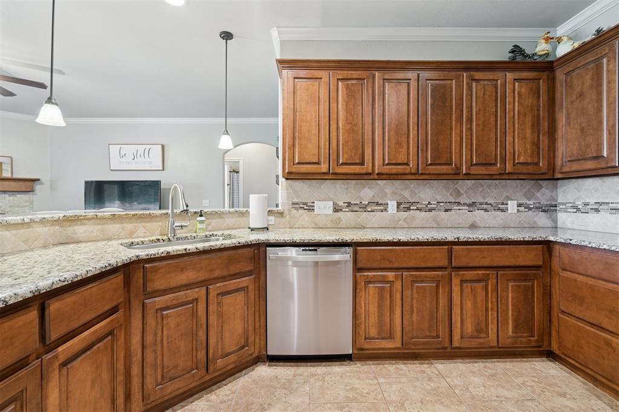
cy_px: 206
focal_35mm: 16
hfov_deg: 96.8
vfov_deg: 73.7
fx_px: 275
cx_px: 310
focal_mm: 16
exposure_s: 1/5
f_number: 7.1
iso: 200
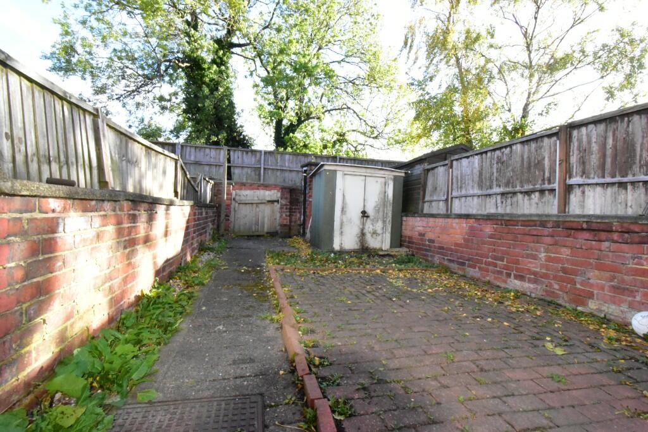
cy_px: 216
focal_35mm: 15
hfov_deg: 100.4
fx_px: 270
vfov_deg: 77.3
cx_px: 324
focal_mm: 10
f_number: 20
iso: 6400
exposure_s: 1/200
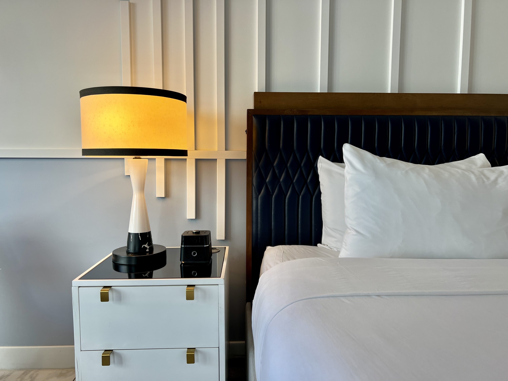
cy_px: 190
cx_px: 254
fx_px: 382
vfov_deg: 53.1
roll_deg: -0.6
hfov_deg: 67.3
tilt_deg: -6.2
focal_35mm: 26
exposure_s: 1/129
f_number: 1.5
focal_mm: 5.7
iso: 32
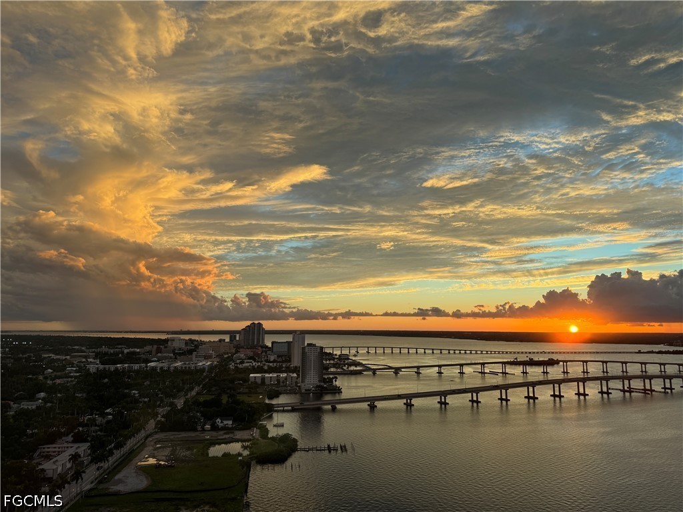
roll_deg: -0.1
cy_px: 256
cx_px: 342
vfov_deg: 56.8
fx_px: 474
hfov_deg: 71.6
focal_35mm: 24
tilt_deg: +7.7
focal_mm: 6.76
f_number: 1.78
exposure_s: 1/792
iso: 80
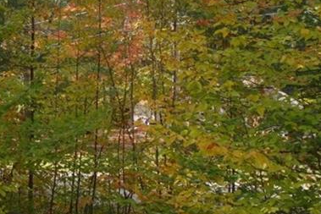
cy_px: 7
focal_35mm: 81
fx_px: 722
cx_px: -88
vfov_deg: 16.6
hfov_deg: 22.6
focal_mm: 11.32
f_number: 5.6
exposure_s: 1/100
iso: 125
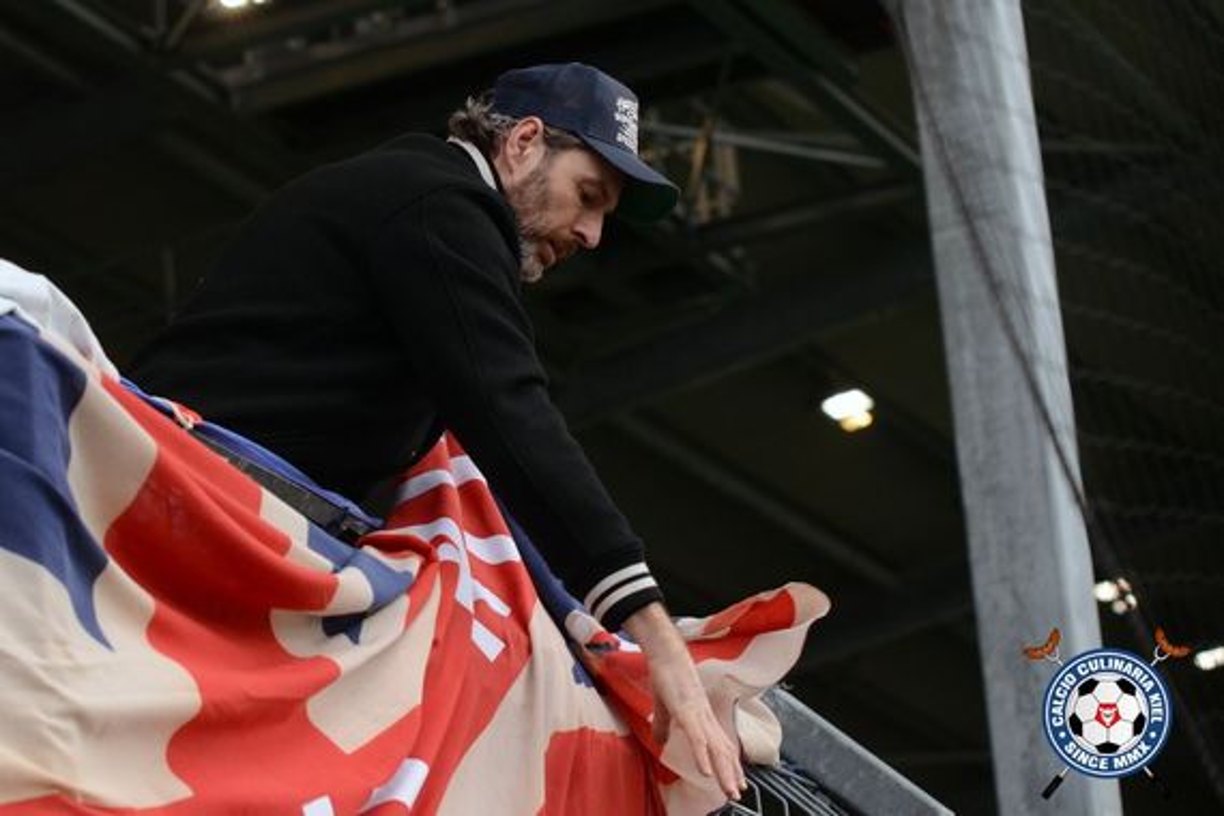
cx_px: 612
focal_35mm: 105
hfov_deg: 19.5
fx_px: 3570
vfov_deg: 13.0
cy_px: 408
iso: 1000
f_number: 4
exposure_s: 1/640
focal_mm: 70
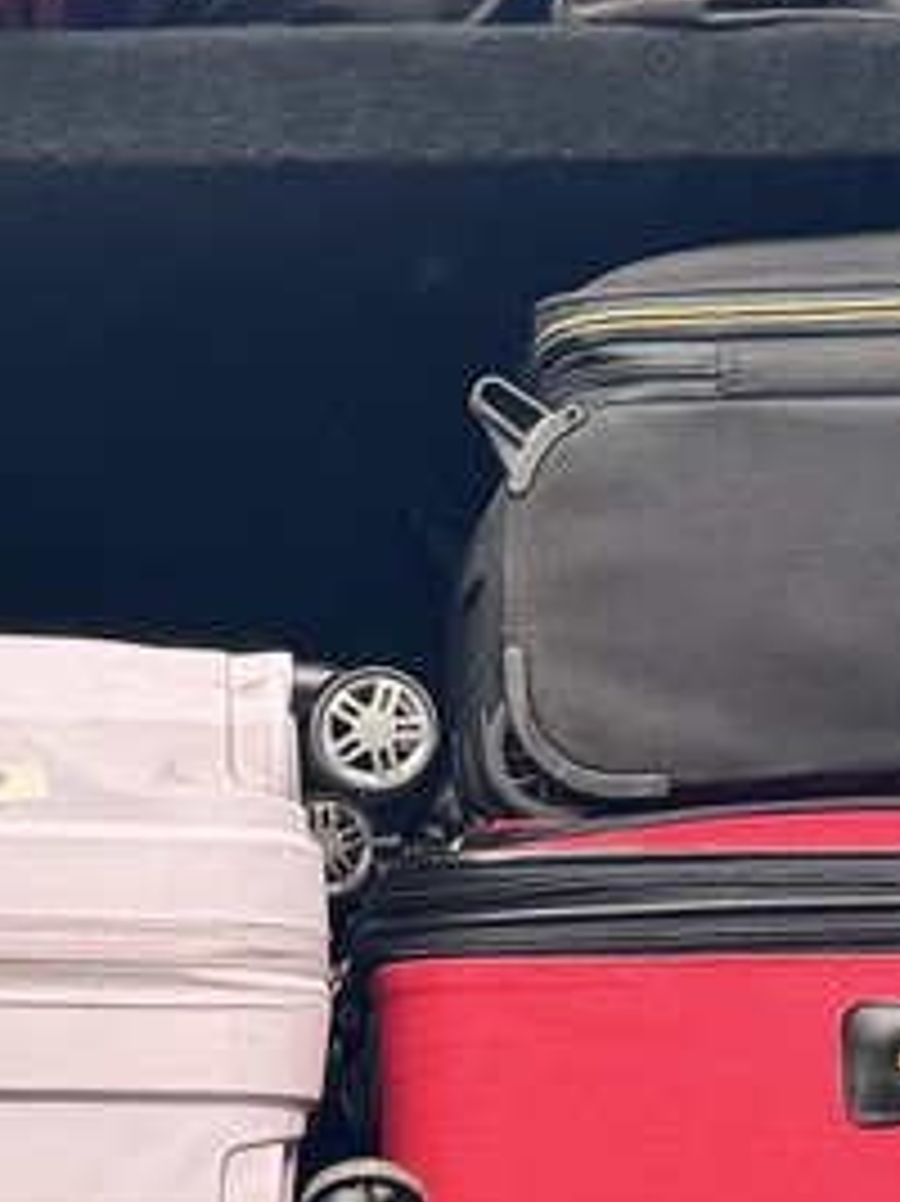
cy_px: 1409
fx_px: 6245
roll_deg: -1.5
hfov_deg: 8.2
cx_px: -194
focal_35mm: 180
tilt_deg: -1.9
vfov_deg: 10.8
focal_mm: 6.76
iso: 80
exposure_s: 1/121
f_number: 1.78
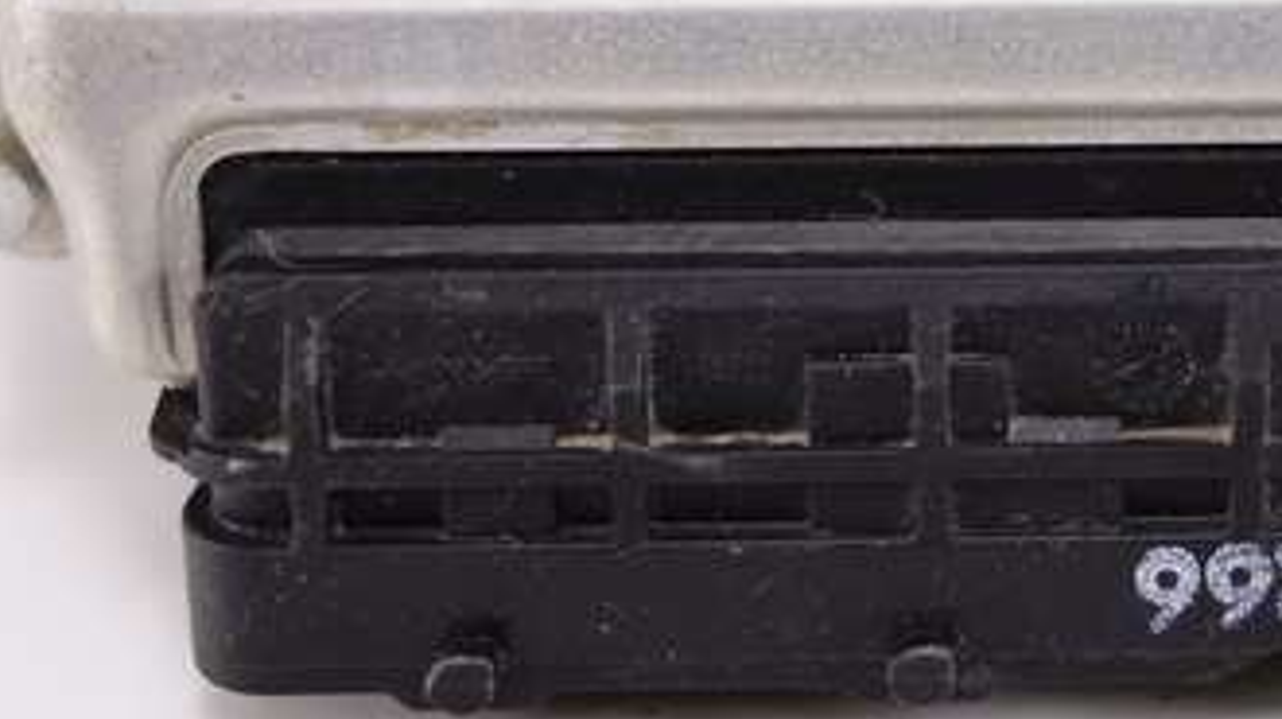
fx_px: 2480
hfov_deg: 27.9
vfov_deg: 15.6
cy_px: -231
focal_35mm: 73
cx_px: 1154
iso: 125
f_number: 2
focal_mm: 10.4
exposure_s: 1/100
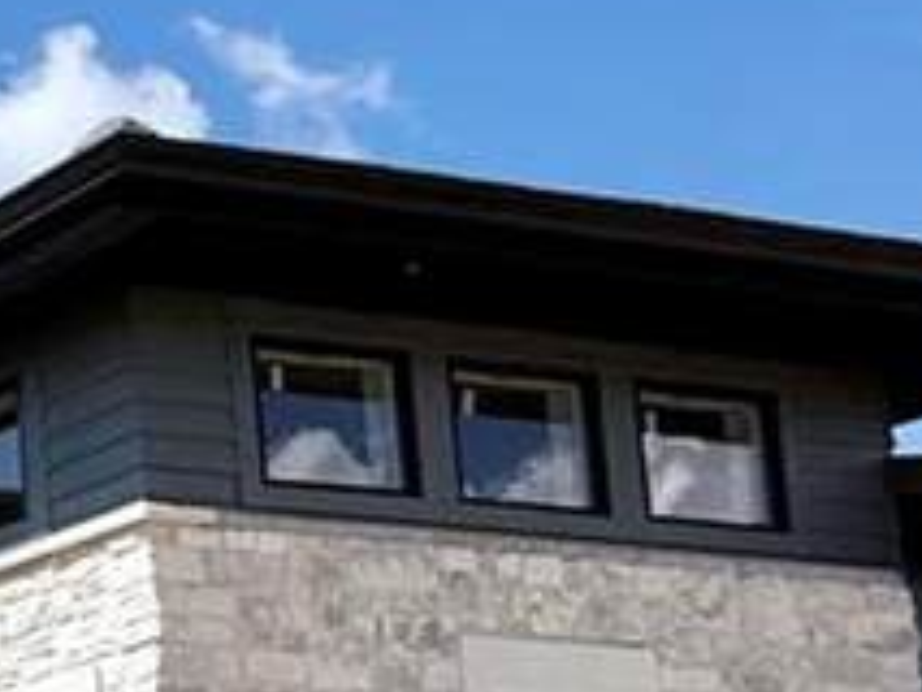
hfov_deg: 15.5
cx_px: -1160
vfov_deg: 16.6
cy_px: 908
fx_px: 2239
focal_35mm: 84
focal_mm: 2.22
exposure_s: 1/2717
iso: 50
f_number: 2.2
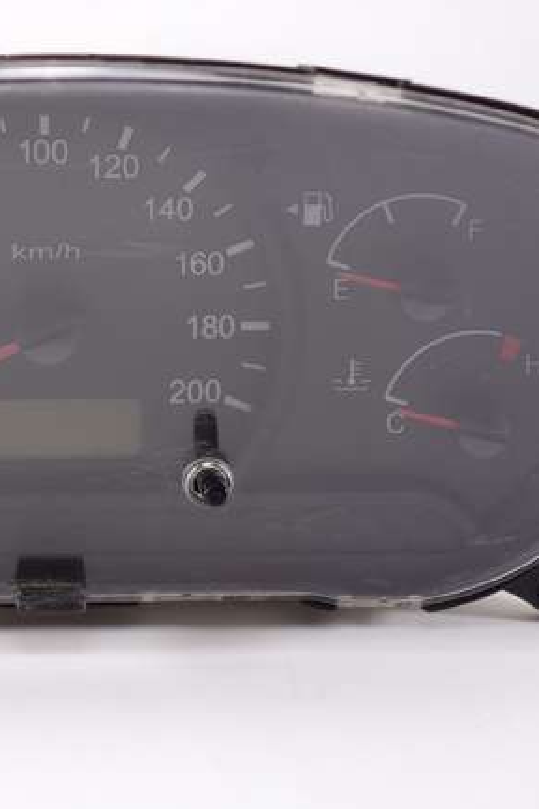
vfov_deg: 25.3
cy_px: 354
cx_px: 41
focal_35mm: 80
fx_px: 1797
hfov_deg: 16.8
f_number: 3.2
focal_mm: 16.59
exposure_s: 1/50
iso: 200
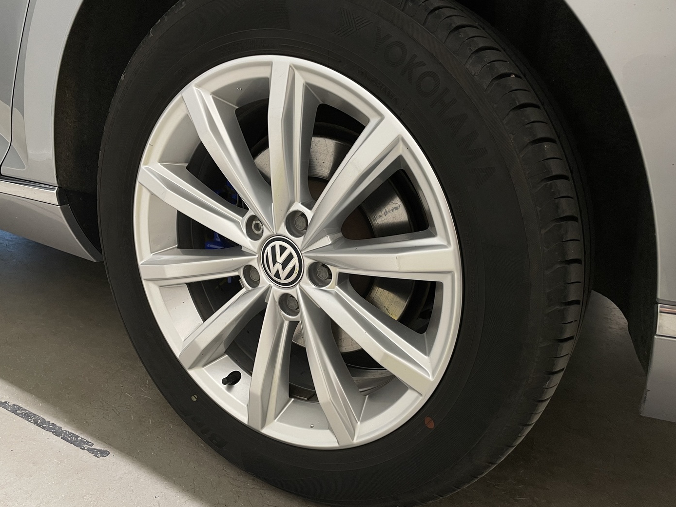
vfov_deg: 51.3
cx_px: 327
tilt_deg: -21.0
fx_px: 527
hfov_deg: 65.3
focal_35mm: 27
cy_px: 262
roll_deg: -2.4
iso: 125
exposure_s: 1/50
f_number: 1.6
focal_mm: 4.2
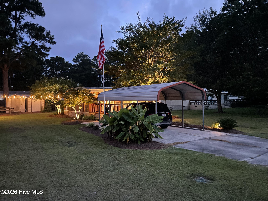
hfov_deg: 67.3
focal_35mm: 26
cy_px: 100
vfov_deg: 53.1
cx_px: 134
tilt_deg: +0.0
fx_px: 201
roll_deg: +0.7
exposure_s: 1/8
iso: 800
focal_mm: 4.2
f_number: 1.6
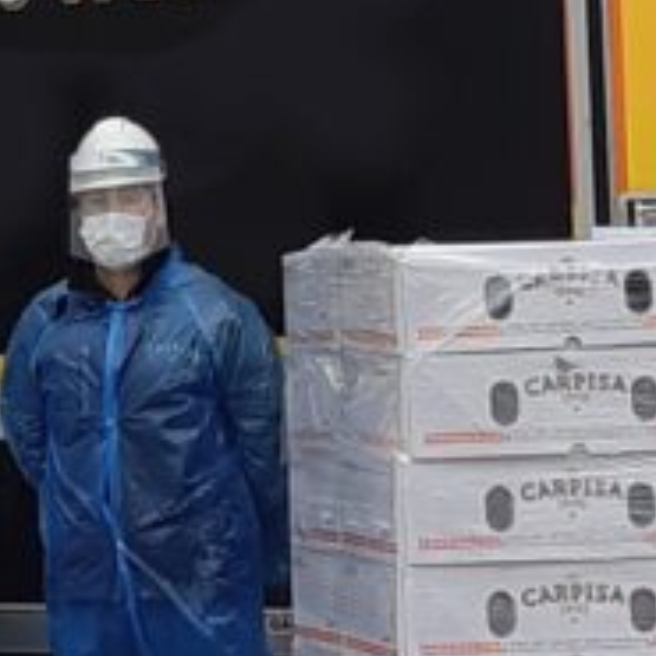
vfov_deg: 12.8
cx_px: 216
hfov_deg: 13.7
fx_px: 2723
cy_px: -436
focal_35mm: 127
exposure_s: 1/1905
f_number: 1.7
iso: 40
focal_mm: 3.93
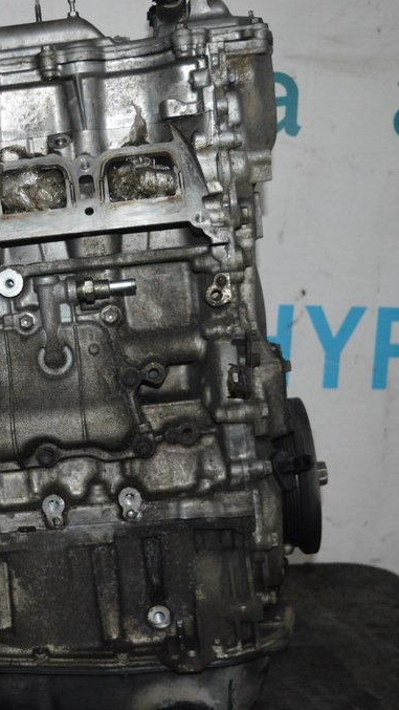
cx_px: 13
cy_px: 355
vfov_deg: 36.6
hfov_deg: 20.5
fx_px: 1072
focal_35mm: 57
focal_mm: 24
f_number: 4
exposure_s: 1/60
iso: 3200
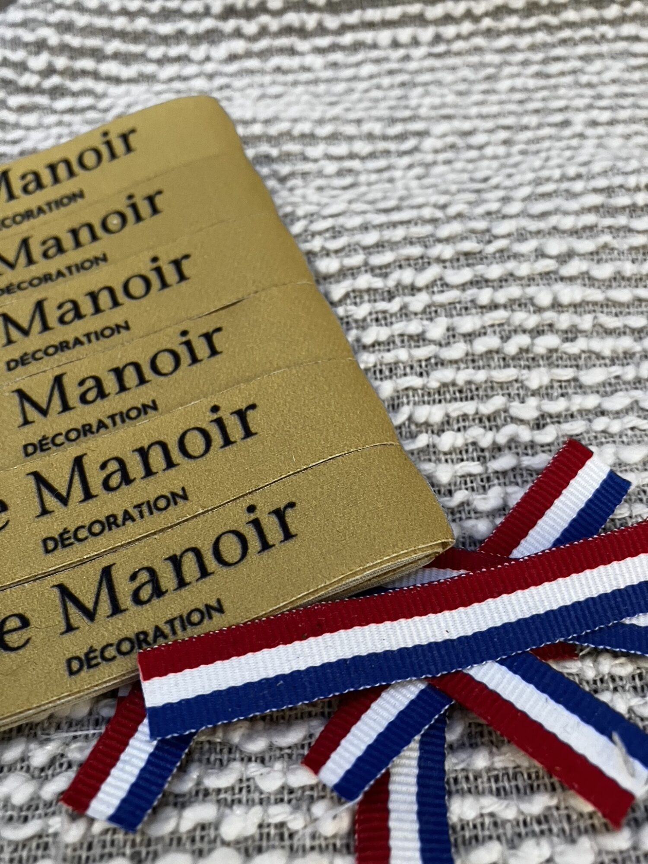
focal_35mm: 28
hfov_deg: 49.7
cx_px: 324
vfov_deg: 63.4
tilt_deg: -54.8
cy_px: 432
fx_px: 699
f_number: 1.8
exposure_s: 1/50
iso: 250
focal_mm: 3.99
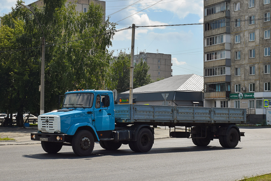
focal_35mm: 46
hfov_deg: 42.3
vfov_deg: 28.9
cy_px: 90
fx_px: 350
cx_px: 136
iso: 200
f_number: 7.1
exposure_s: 1/1000
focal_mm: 31
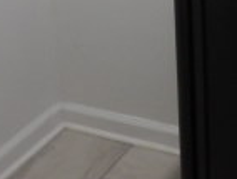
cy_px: -100
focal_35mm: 108
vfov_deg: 12.9
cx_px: 244
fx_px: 741
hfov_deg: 17.7
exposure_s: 1/17
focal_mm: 4.3
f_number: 3.2
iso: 233
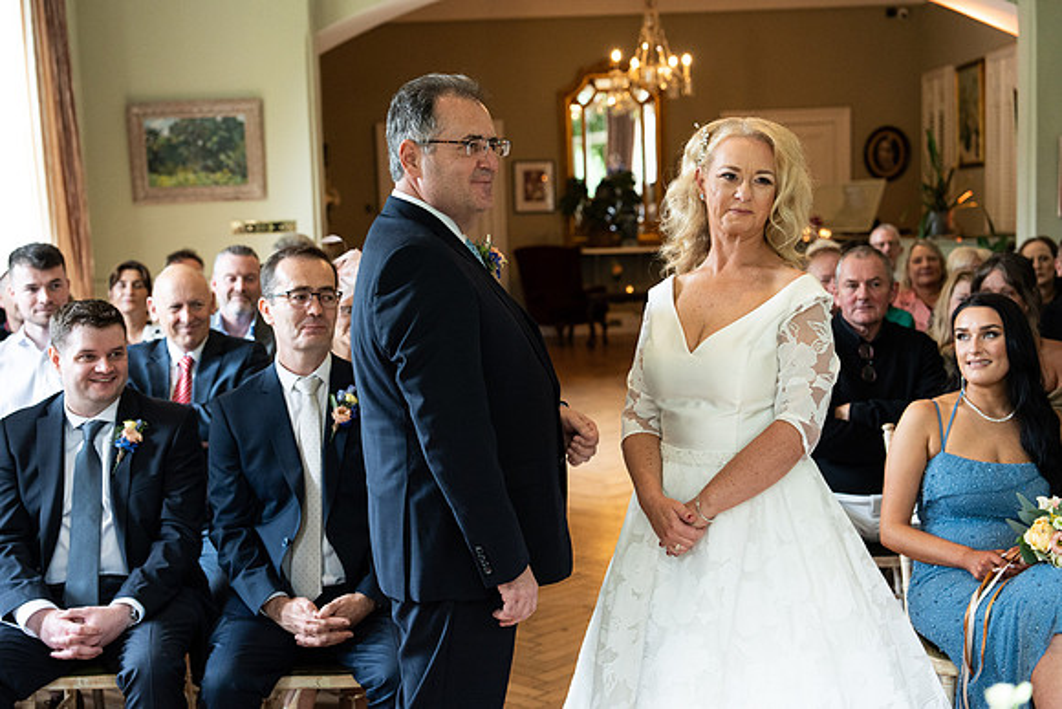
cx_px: 531
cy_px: 354
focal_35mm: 50
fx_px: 1475
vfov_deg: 27.0
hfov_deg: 39.6
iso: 3200
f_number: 3.5
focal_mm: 50
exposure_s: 1/200
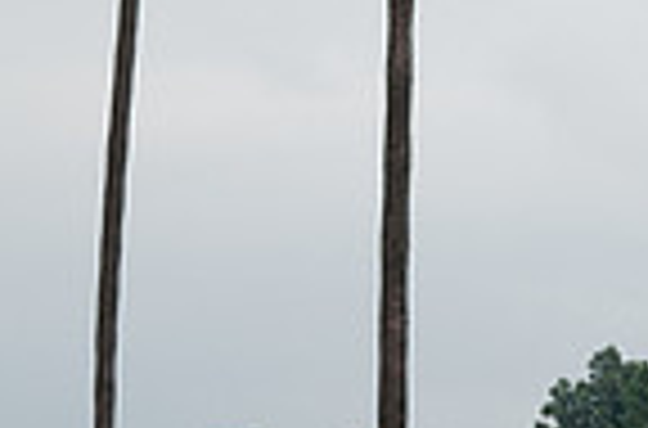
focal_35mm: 230
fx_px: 4126
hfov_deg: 8.8
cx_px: 864
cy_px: 705
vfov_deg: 5.8
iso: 200
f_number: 5
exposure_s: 1/250
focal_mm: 38
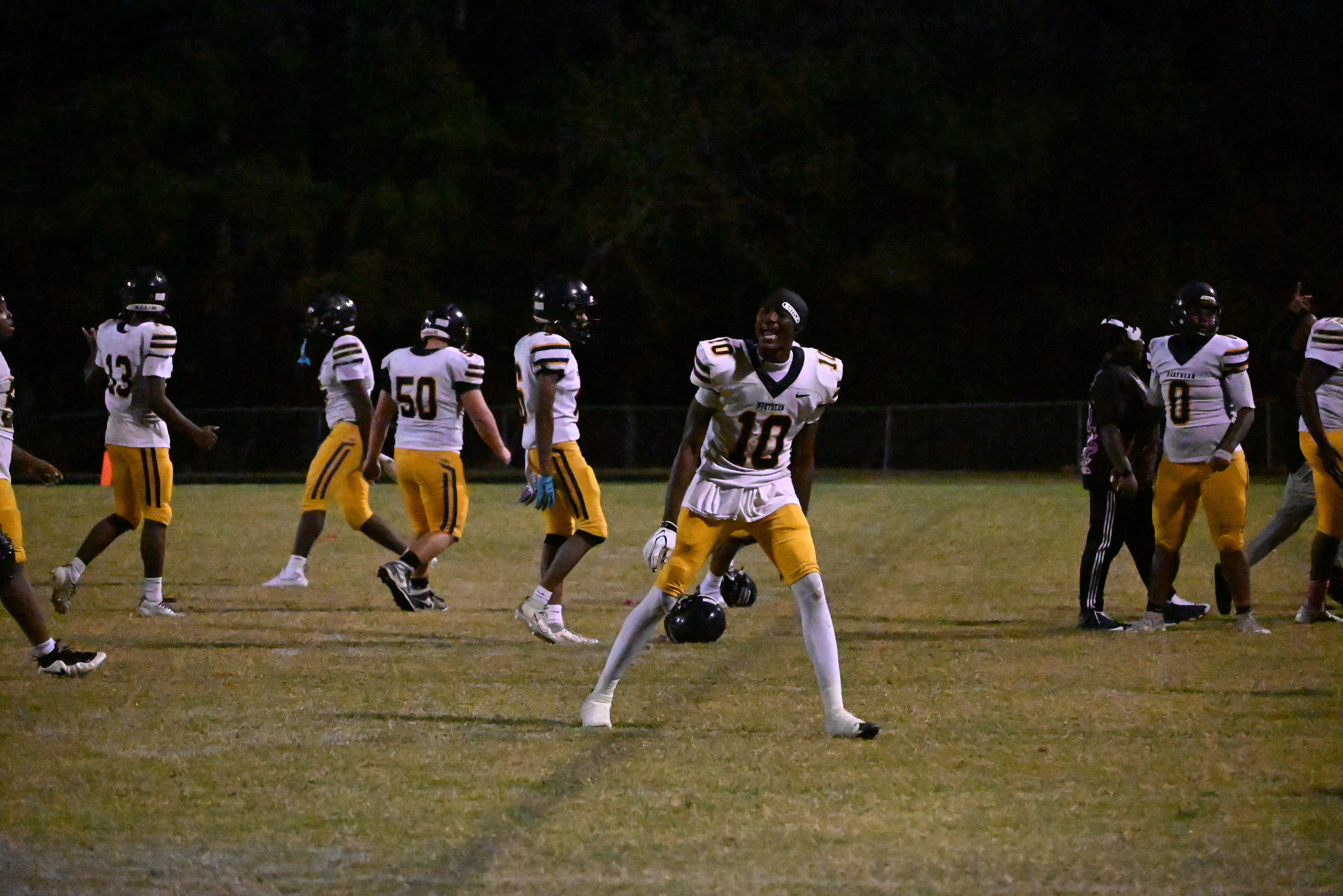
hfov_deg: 9.1
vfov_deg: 6.1
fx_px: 8431
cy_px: 448
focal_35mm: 226
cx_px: 673
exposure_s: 1/1250
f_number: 5.3
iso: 40000
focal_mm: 150
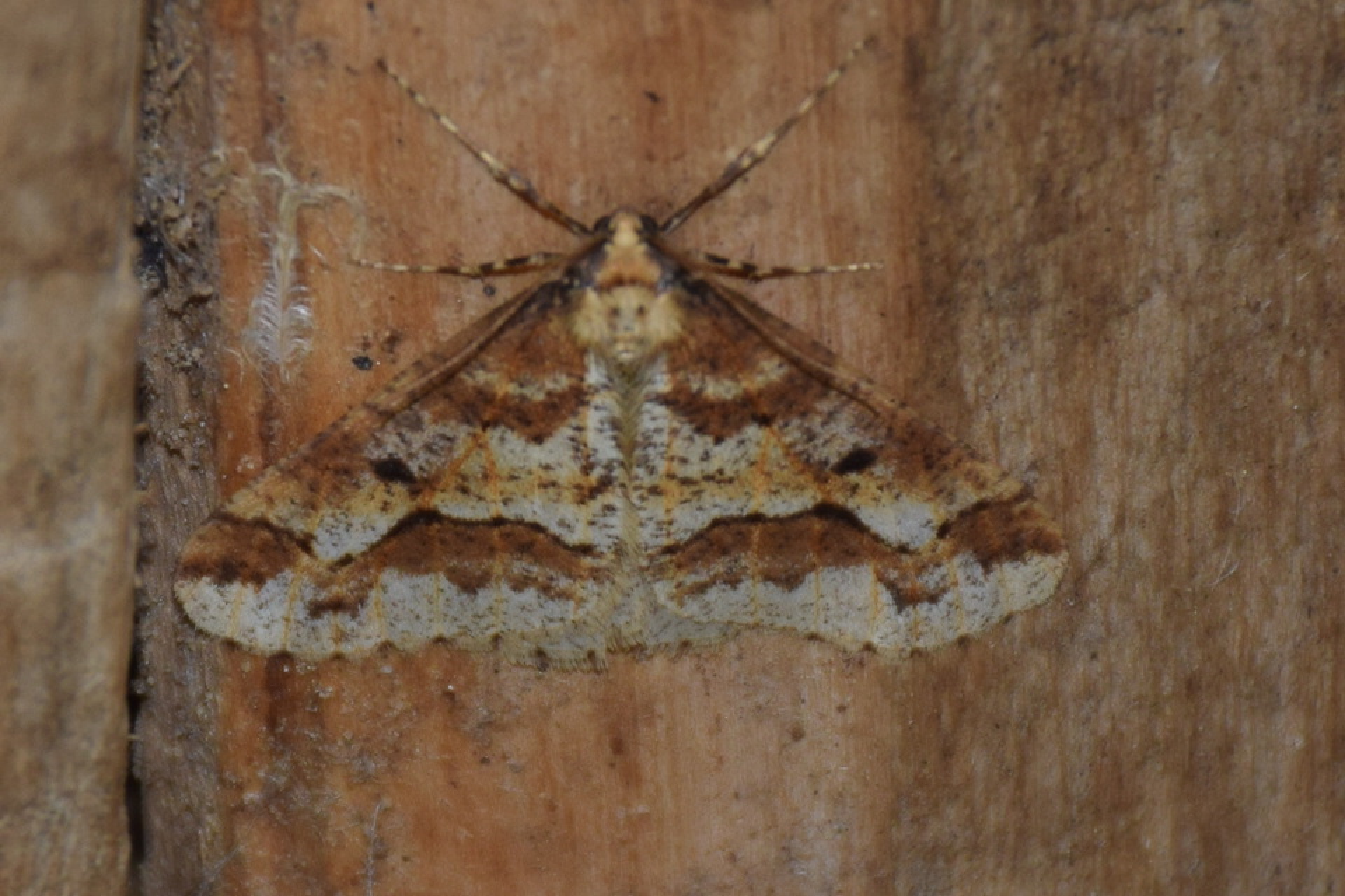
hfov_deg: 9.8
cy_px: 448
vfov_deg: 6.5
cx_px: 672
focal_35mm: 210
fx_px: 7845
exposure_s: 1/60
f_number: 5.6
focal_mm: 140
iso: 320
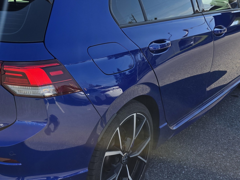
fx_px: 333
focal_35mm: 48
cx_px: 40
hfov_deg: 37.8
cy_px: 72
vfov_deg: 30.2
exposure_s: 1/2094
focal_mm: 6.3
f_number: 1.7
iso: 80
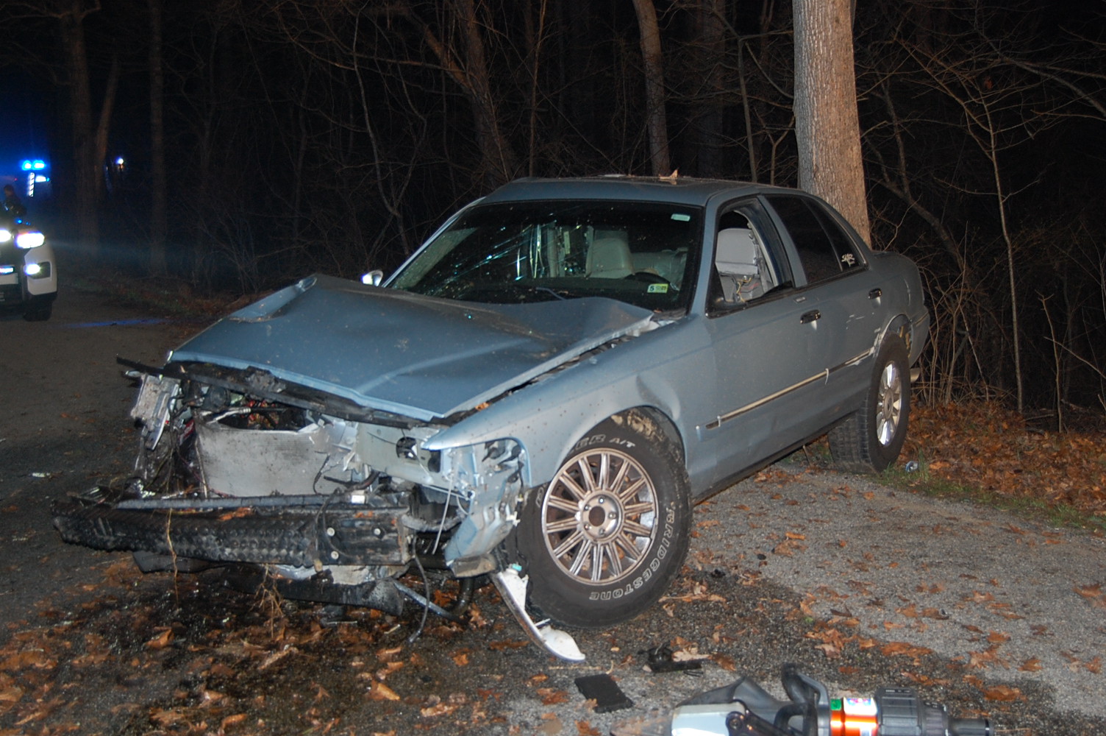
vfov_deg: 34.1
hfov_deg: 49.6
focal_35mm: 39
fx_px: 1197
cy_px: 368
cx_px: 553
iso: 560
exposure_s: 1/60
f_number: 4.2
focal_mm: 26
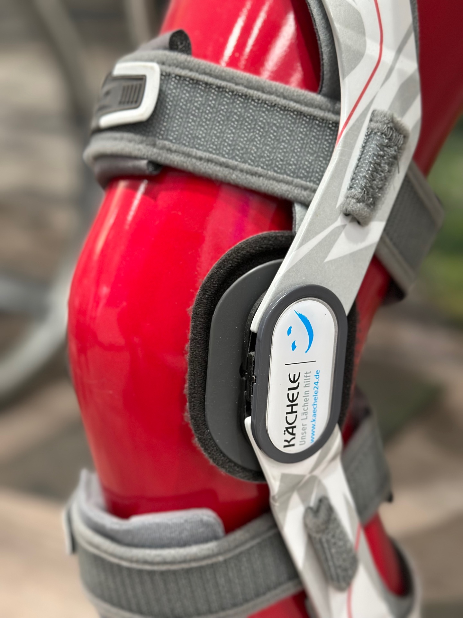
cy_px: 309
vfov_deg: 39.7
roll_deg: +4.3
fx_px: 856
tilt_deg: -18.1
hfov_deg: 30.3
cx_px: 232
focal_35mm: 48
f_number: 1.78
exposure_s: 1/100
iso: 160
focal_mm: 6.86
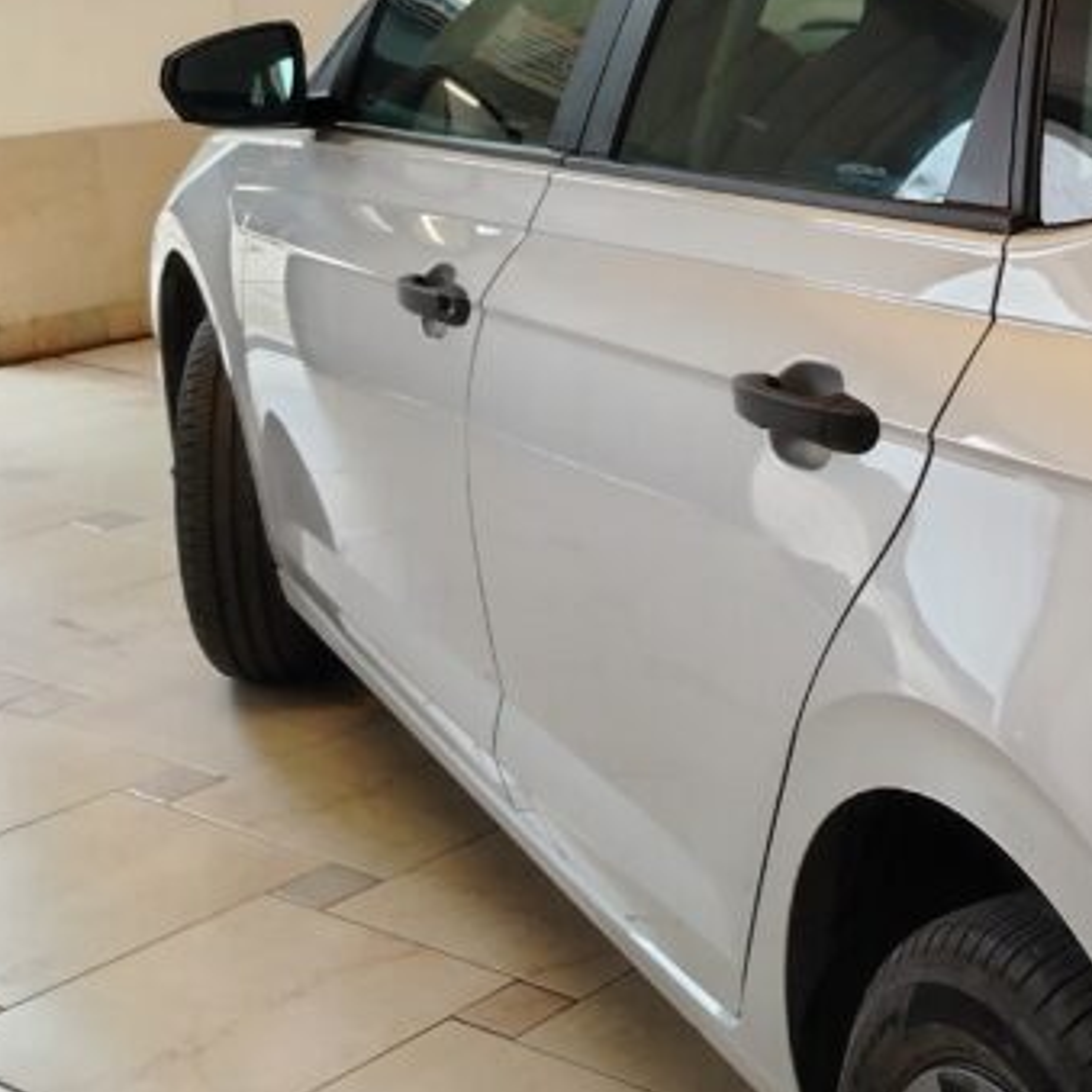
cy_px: 396
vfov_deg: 26.8
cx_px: 1218
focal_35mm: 64
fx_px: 2284
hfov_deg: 24.9
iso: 678
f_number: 1.75
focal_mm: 5.25
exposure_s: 1/50
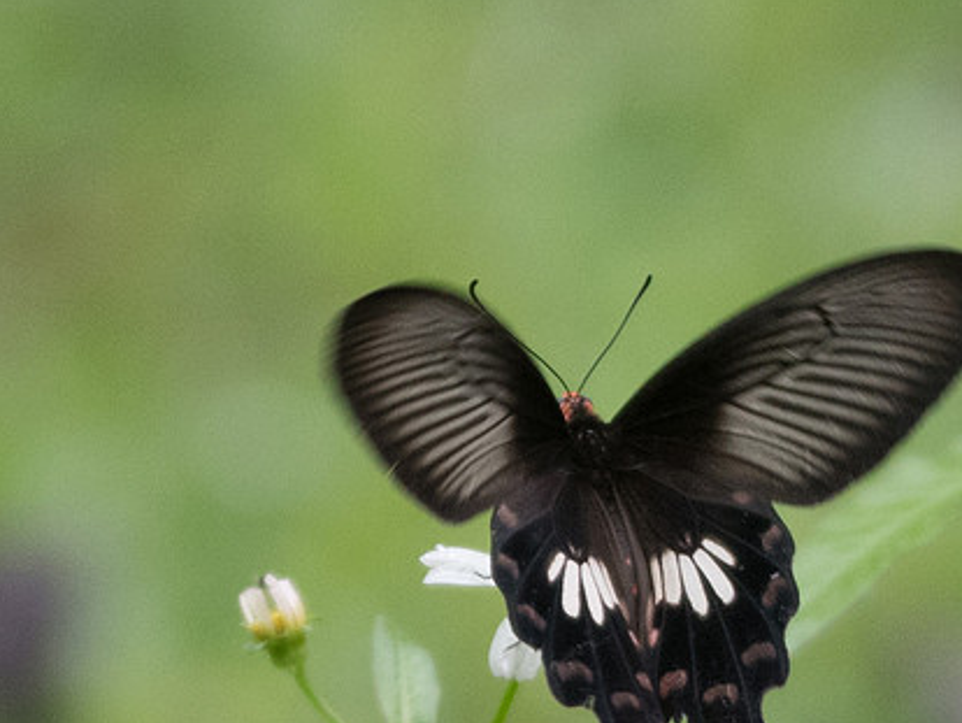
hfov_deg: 1.8
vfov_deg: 1.4
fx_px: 30003
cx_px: 351
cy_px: 611
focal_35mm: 1079
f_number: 3.2
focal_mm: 150
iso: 800
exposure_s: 1/640
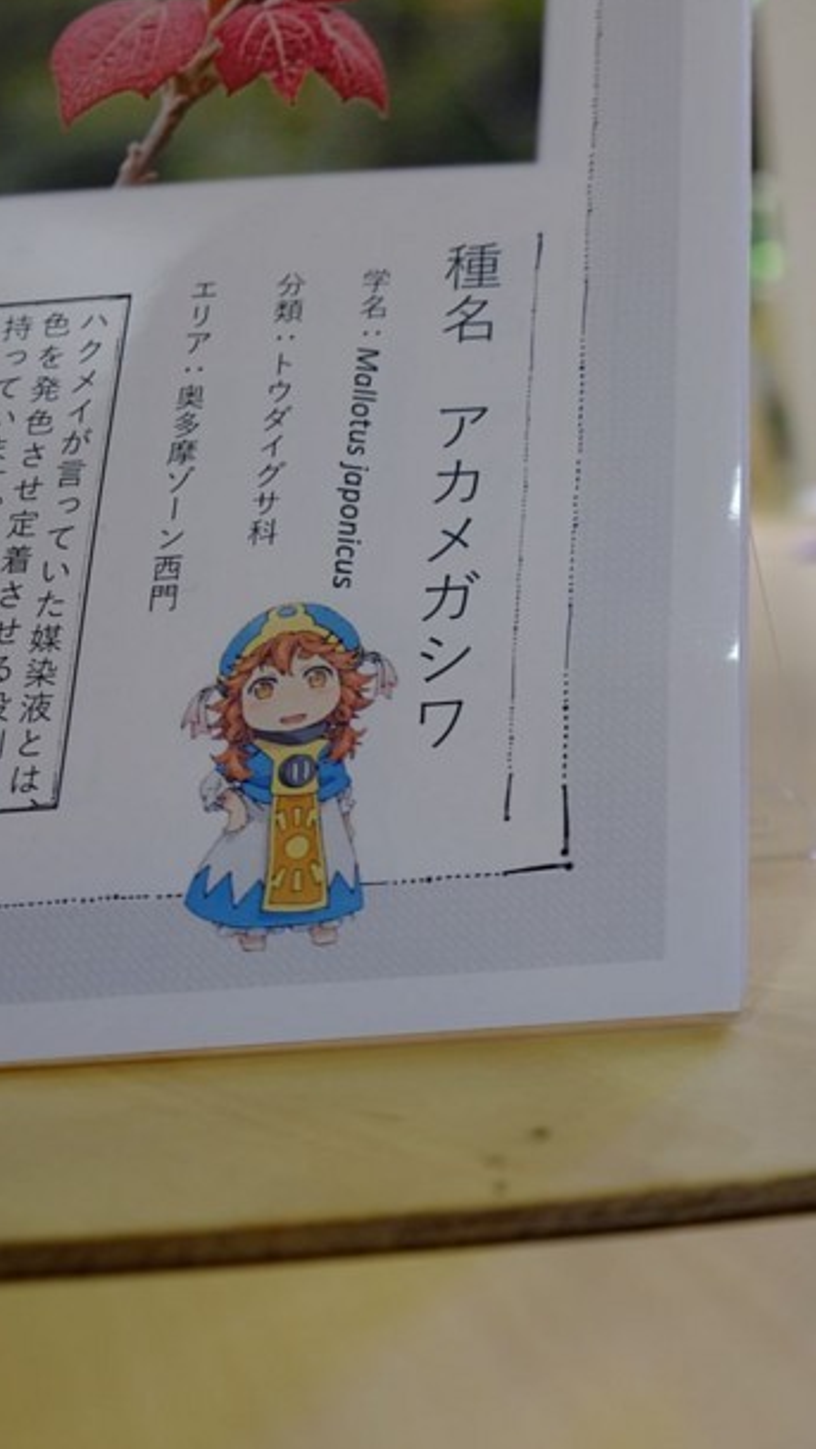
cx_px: 1082
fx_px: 1422
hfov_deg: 26.7
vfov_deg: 54.0
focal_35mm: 37
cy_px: 720
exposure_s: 1/75
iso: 200
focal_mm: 14
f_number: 2.8
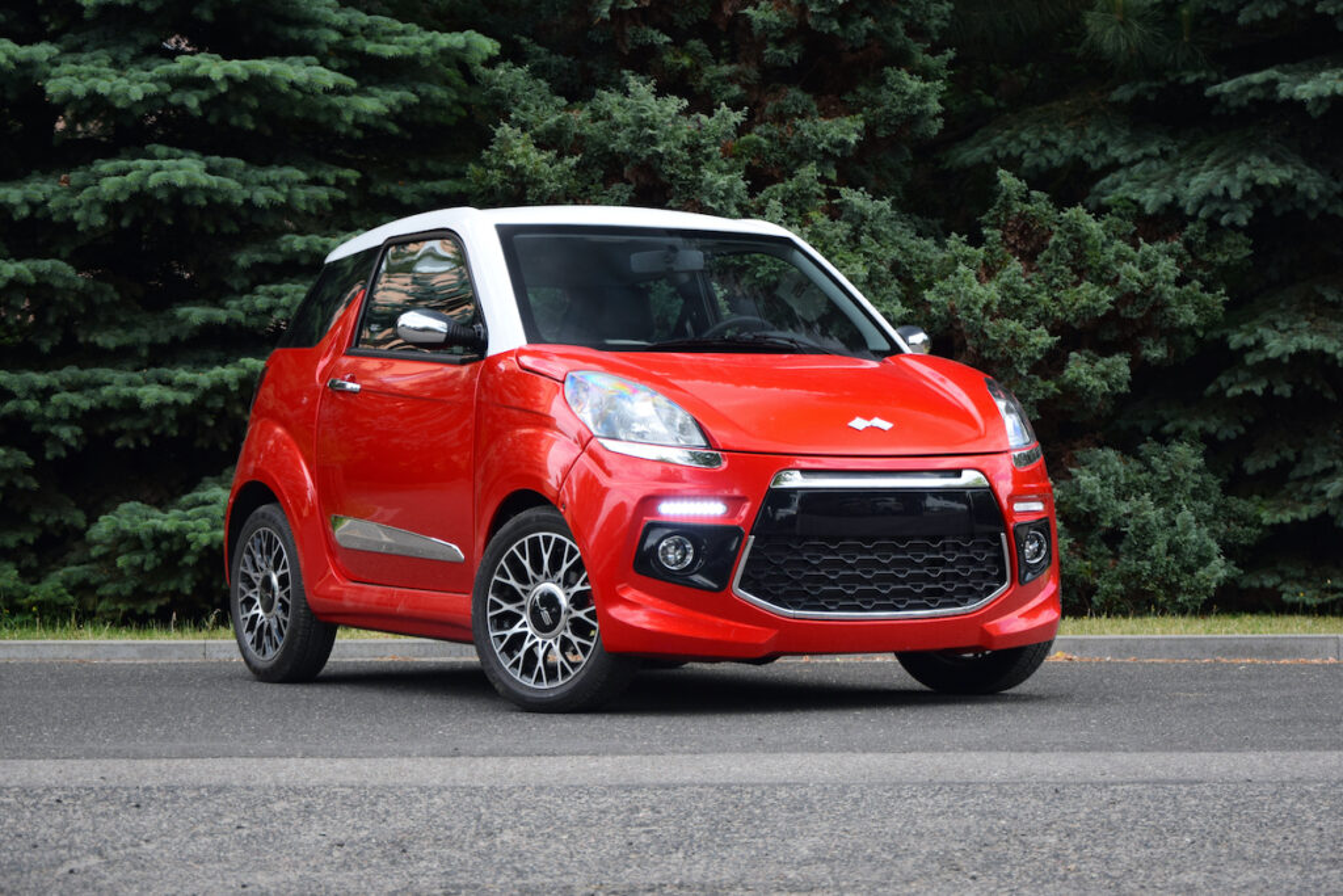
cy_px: 448
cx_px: 672
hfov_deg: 23.4
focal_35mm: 87
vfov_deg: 15.7
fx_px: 3246
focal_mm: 58
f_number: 5
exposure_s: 1/250
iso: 400
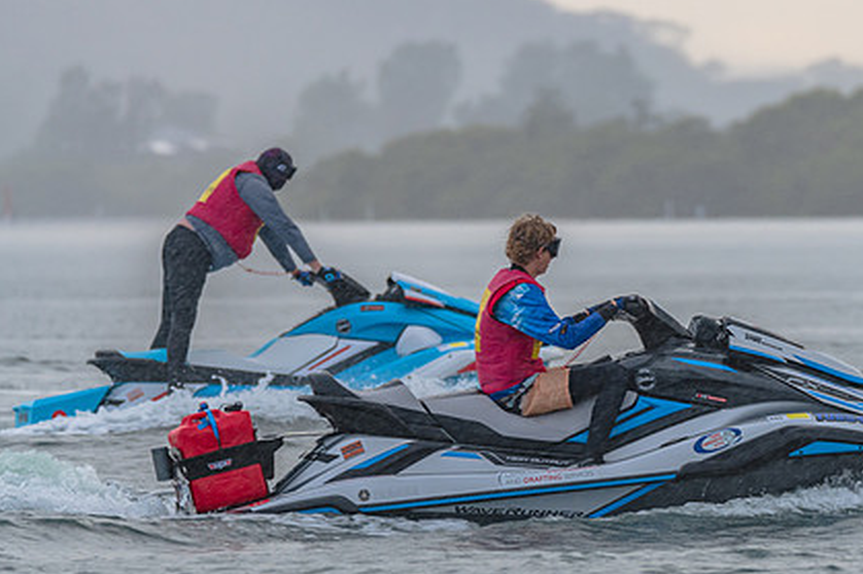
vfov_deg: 2.5
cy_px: 353
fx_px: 13131
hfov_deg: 3.8
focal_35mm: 548
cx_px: 668
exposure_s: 1/500
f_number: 6
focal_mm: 350
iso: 800
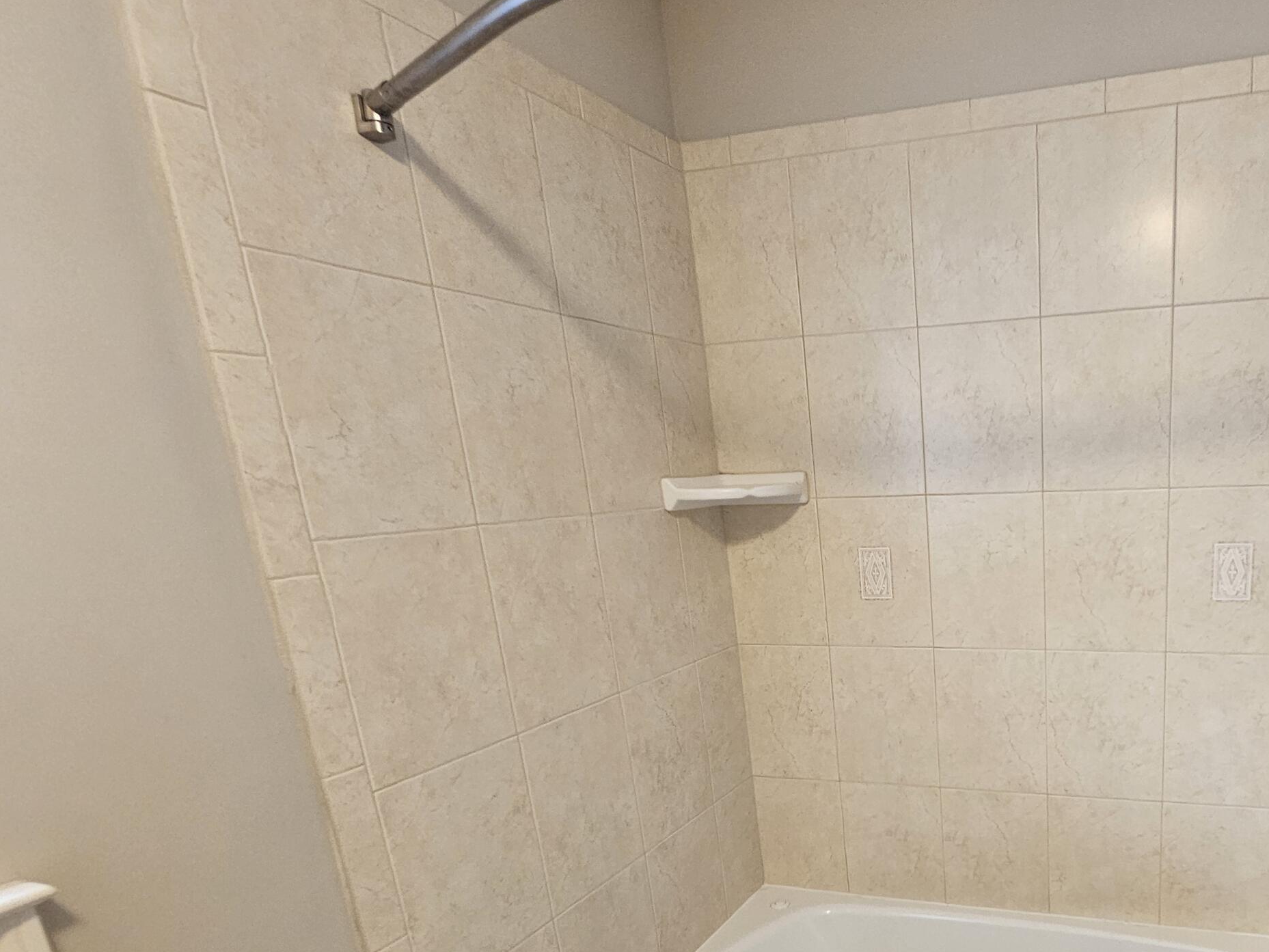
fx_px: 770
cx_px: 970
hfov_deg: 72.8
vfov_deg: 60.7
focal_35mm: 21
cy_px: 689
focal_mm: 2.2
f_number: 2.2
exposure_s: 1/60
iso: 200
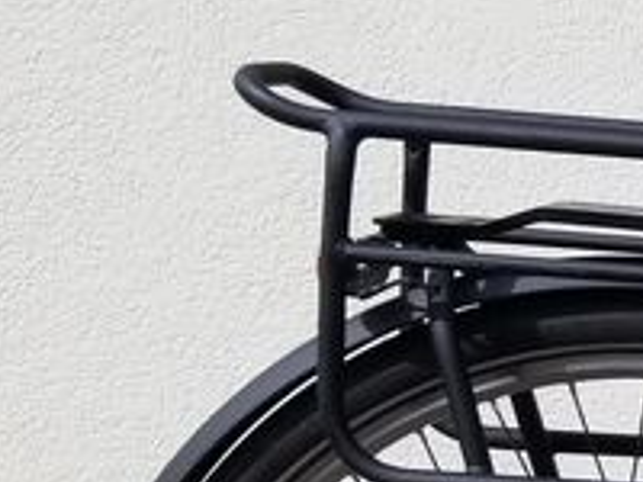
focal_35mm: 130
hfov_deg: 12.8
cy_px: 382
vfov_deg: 11.4
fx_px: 2415
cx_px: 1373
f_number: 1.7
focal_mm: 4.25
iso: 50
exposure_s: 1/2448
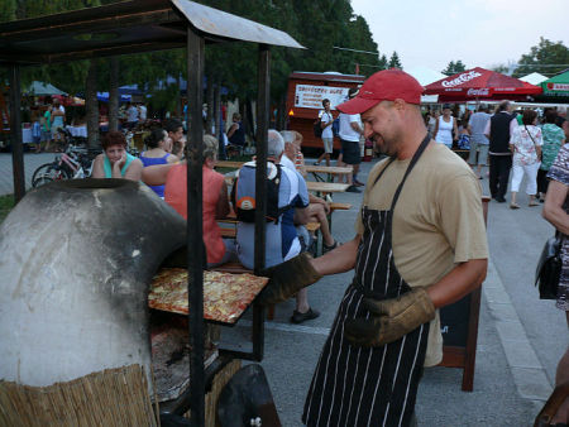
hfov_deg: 52.6
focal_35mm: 35
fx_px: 576
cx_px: 284
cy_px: 214
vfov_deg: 40.7
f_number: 4
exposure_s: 1/30
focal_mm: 7.4
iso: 100
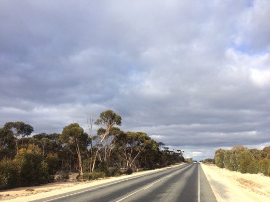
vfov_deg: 48.2
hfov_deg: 61.7
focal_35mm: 29
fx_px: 226
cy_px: 101
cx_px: 135
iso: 32
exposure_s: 1/1580
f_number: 2.2
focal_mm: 4.15
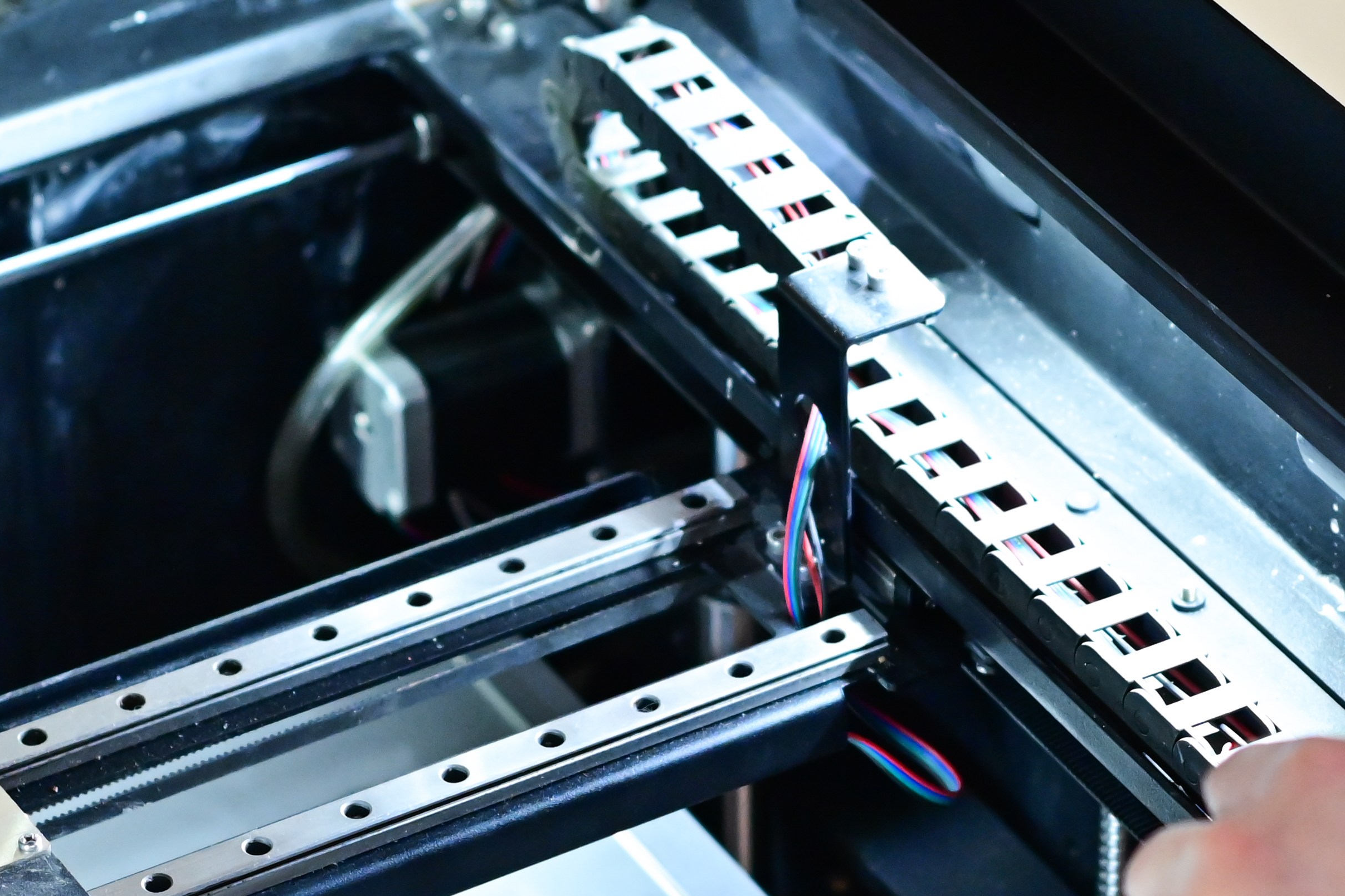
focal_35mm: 171
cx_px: 703
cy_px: 445
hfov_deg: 12.0
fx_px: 6388
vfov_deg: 8.0
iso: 2000
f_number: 2.8
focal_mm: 50
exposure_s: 1/125
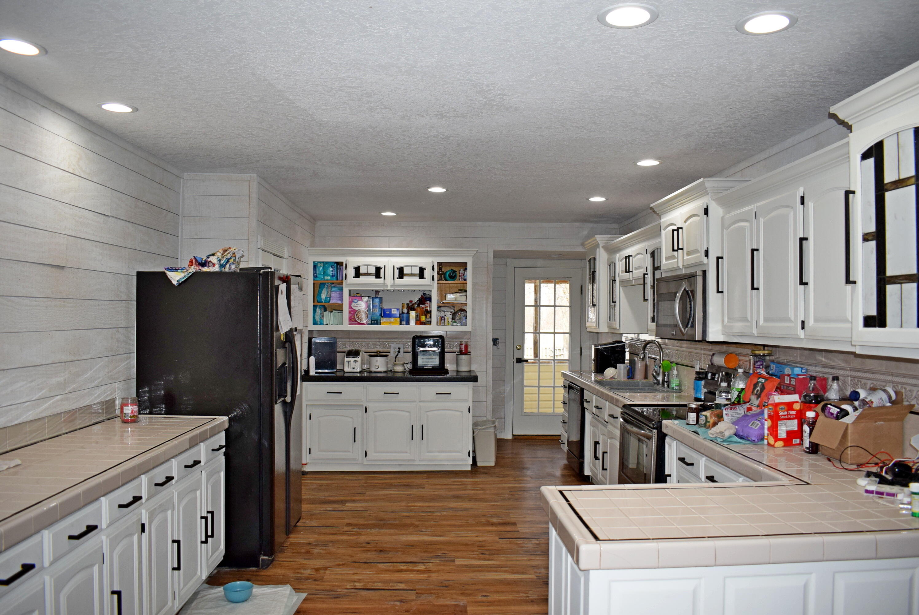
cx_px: 460
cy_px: 308
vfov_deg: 48.0
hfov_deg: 67.3
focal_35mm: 27
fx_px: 690
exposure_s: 1/100
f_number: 5
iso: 800
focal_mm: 18
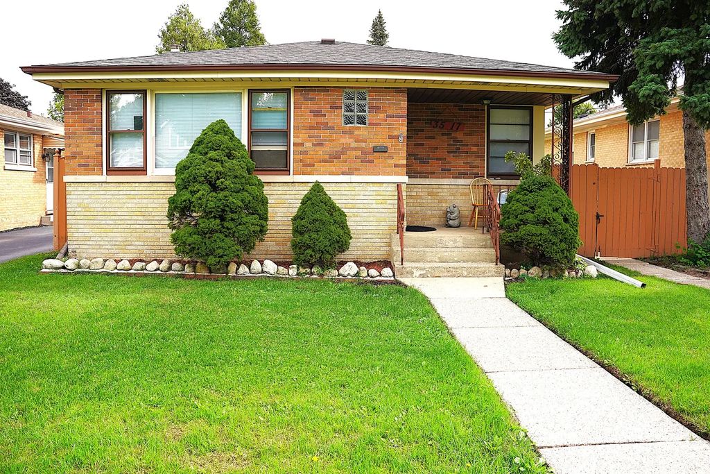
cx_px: 355
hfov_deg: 65.5
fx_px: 552
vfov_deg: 46.4
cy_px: 237
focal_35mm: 28
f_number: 8
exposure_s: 1/125
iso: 100
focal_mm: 28
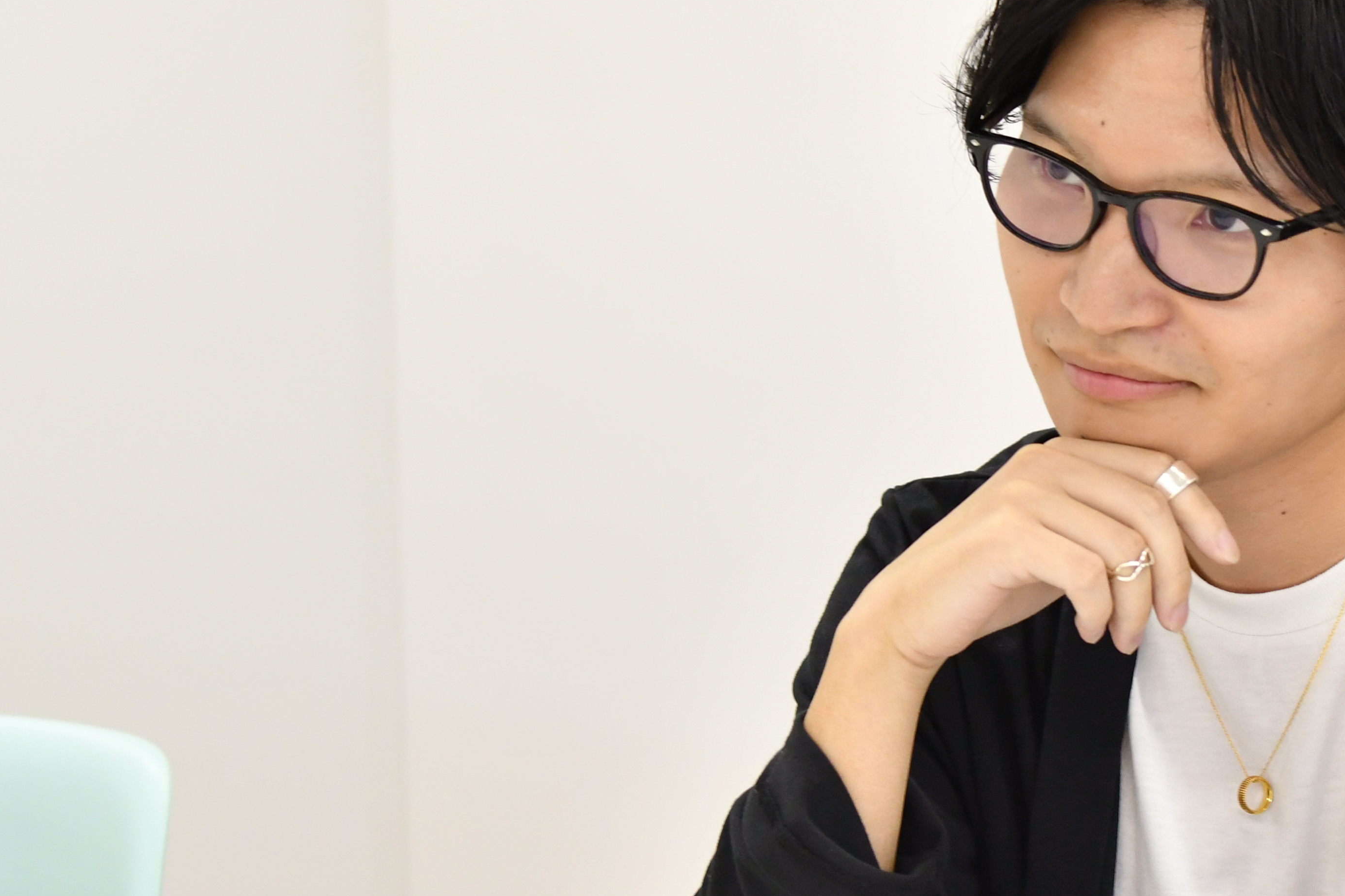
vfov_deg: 12.9
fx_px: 3960
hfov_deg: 19.2
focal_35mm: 106
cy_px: 535
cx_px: 990
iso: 1250
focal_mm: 35
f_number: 2.8
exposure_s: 1/160
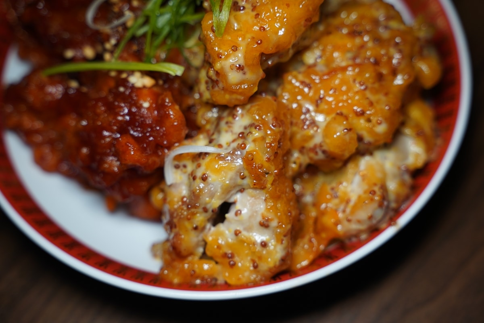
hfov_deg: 27.0
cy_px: 162
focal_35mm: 75
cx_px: 242
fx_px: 1008
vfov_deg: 18.2
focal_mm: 75
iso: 250
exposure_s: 1/80
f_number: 4
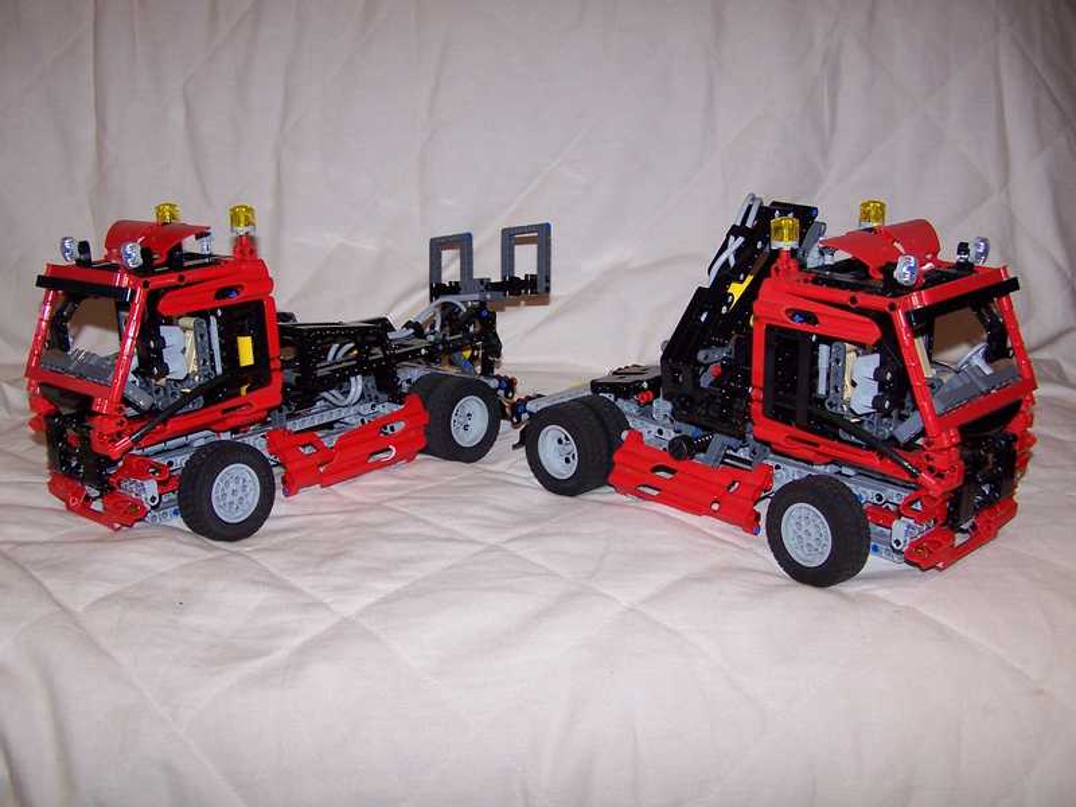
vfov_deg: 36.0
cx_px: 538
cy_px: 404
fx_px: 1243
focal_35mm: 40
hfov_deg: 46.8
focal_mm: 6.7
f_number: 2.8
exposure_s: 1/60
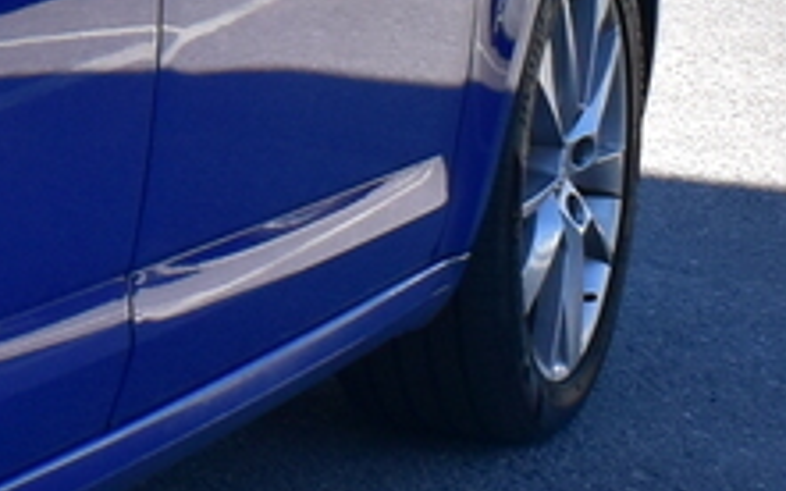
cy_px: -160
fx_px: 4797
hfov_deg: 8.4
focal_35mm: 224
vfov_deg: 5.8
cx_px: -1216
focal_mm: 20
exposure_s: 1/350
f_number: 11
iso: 400
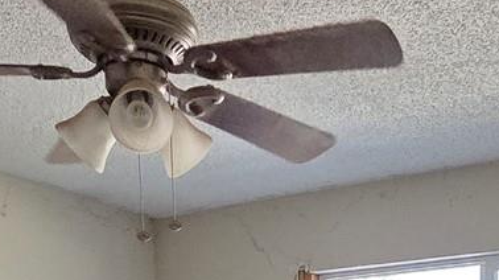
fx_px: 793
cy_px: 581
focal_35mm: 60
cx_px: 296
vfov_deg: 15.4
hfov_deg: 34.8
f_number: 2.2
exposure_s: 1/359
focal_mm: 2.2
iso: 640
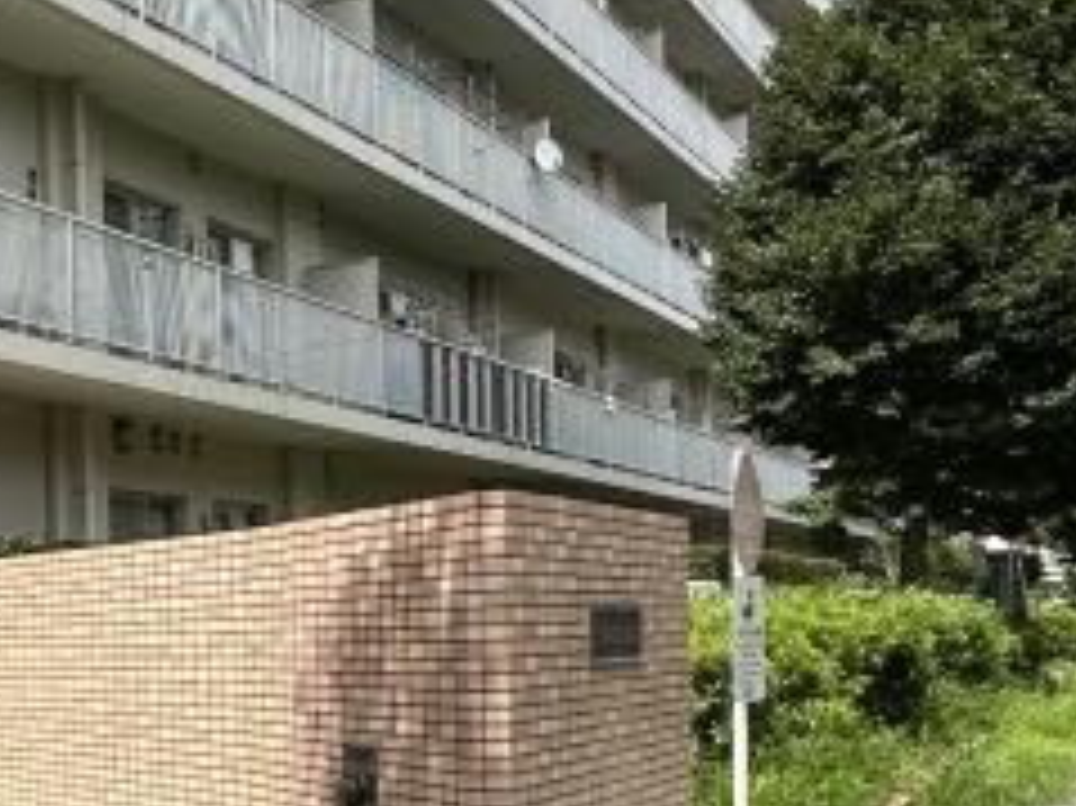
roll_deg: +1.2
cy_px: 671
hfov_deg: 30.8
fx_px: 1864
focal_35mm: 60
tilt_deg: -0.5
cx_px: 108
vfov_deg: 23.9
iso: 50
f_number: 2.2
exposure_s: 1/1667
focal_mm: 2.22
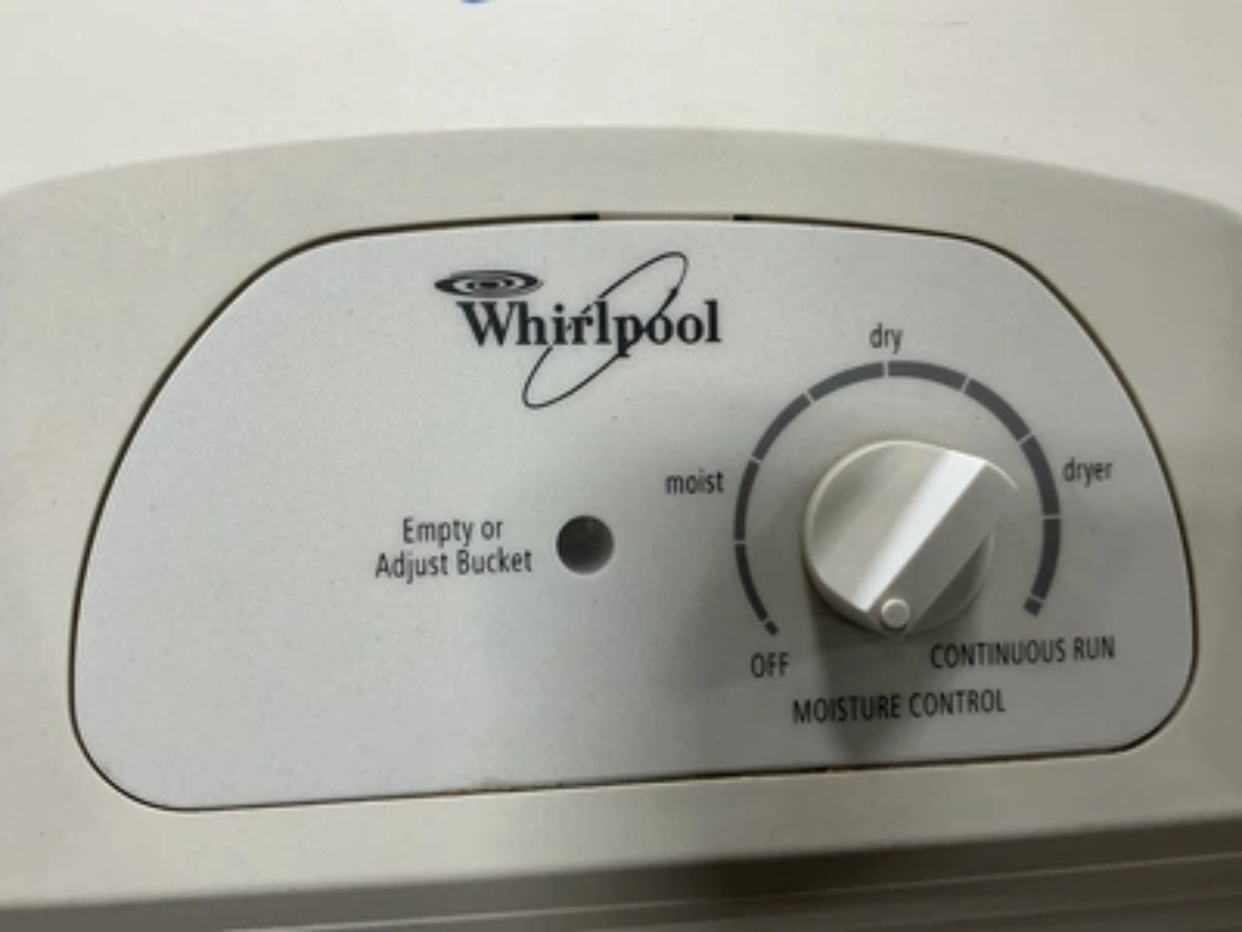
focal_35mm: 28
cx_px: 621
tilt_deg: -68.8
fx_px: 1005
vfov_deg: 49.7
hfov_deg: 63.4
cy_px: 466
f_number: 1.8
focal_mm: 3
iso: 80
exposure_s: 1/60
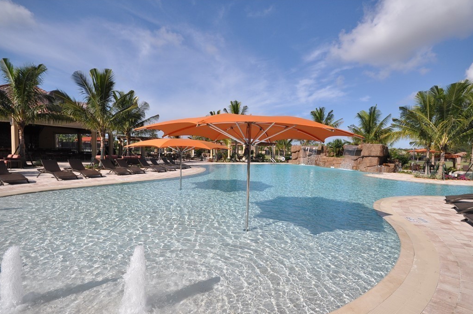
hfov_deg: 96.7
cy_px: 166
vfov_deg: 73.5
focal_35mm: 16
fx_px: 210
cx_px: 248
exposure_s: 1/2000
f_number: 8
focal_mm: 10
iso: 400
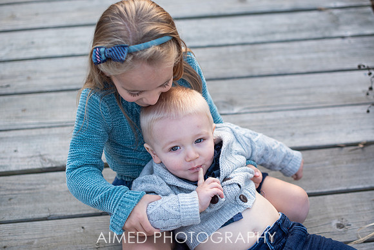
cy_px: 126
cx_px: 202
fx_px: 595
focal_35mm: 57
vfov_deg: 23.7
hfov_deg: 34.9
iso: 100
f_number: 2.5
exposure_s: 1/800
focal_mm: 50
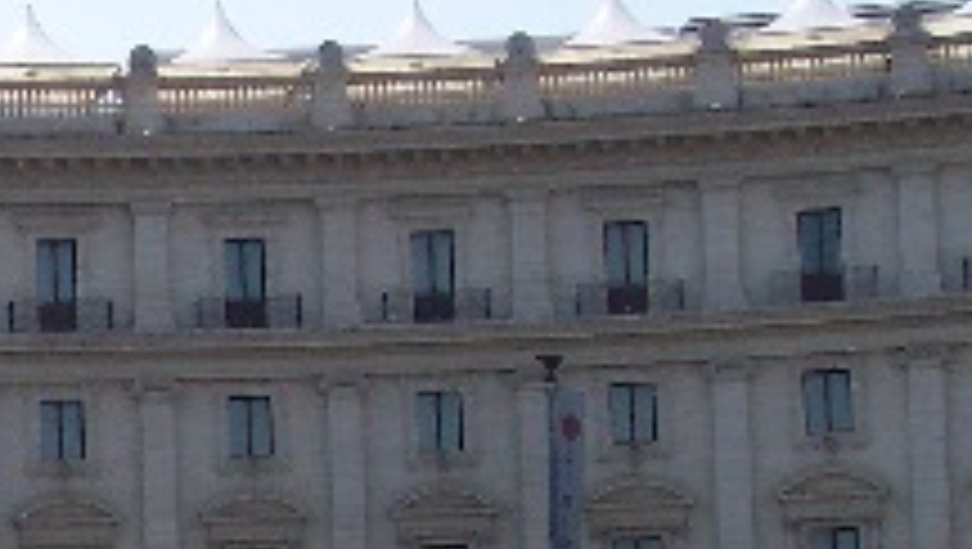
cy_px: 792
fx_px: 3947
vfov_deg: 7.8
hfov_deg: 13.2
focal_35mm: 153
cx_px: -495
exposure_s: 1/700
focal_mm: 8
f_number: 4.8
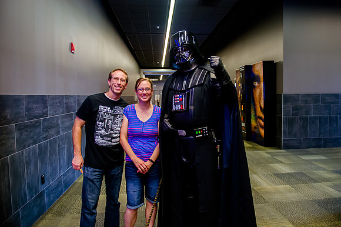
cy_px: 106
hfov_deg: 70.2
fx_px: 242
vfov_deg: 50.2
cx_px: 181
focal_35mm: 26
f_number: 2.8
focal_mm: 24
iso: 3200
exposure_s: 1/100
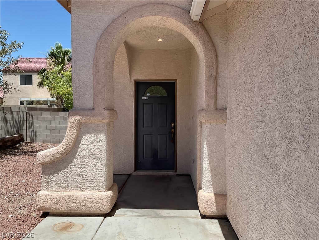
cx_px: 160
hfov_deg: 61.7
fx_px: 267
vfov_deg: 48.2
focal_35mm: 29
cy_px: 120
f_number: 1.8
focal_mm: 3
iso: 16
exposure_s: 1/1786
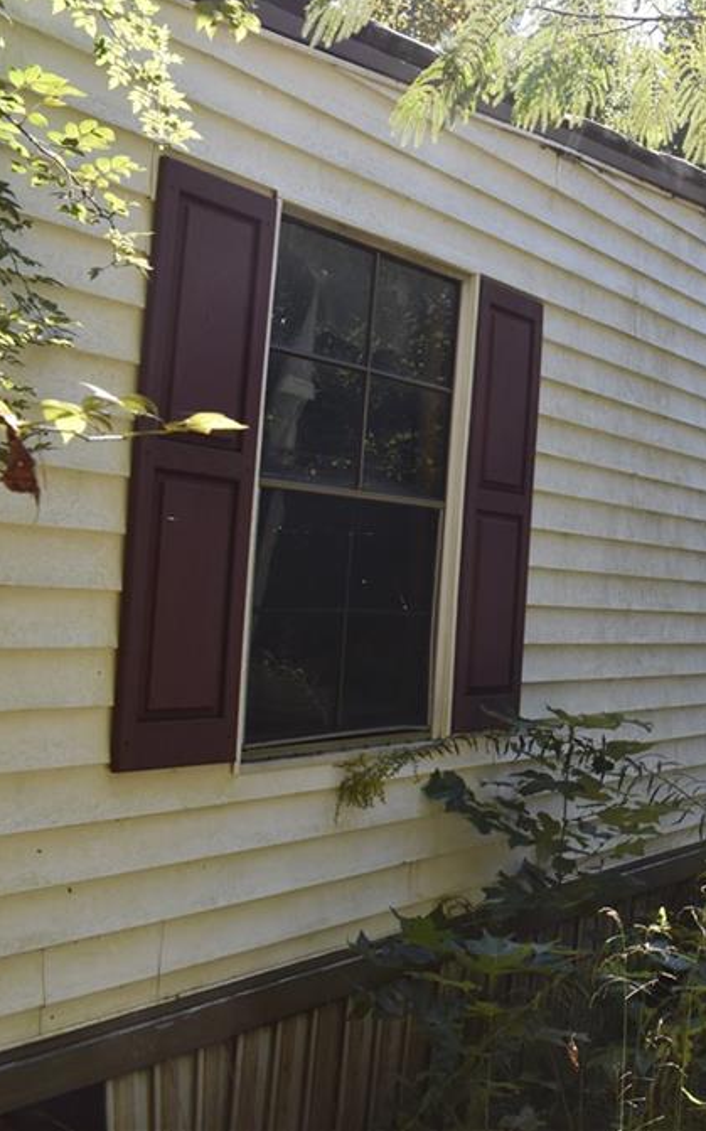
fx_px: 1294
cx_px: 794
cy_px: 558
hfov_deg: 27.7
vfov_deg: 47.2
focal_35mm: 42
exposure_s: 1/250
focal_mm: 18
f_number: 8
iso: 400
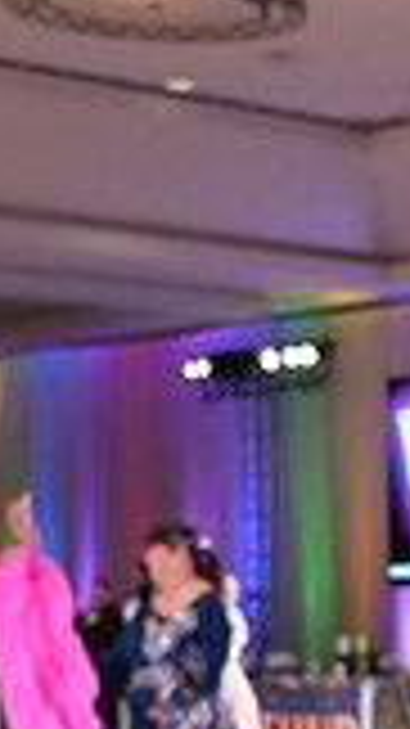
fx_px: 2322
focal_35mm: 120
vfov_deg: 17.7
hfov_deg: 8.9
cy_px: 623
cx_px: 1072
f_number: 4
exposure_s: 1/500
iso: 3200
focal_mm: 32
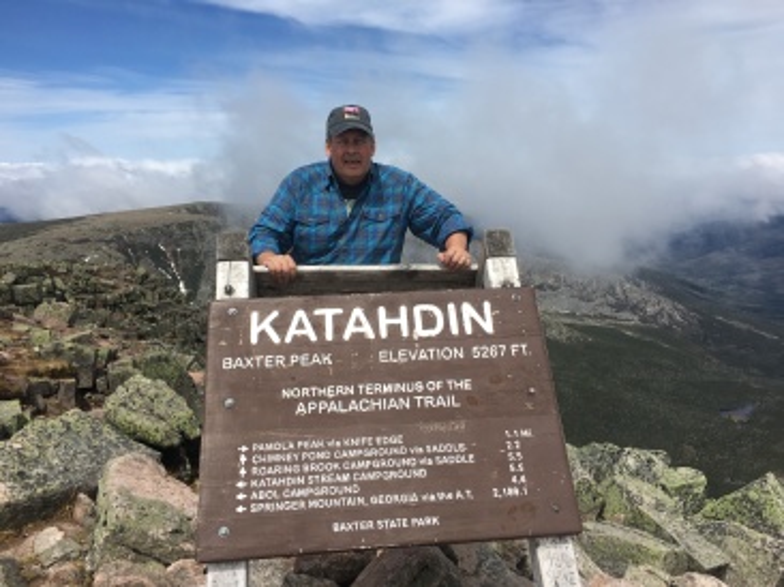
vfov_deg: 48.2
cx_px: 392
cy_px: 294
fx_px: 656
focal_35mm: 29
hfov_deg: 61.7
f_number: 2.2
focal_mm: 4.15
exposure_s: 1/2331
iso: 25
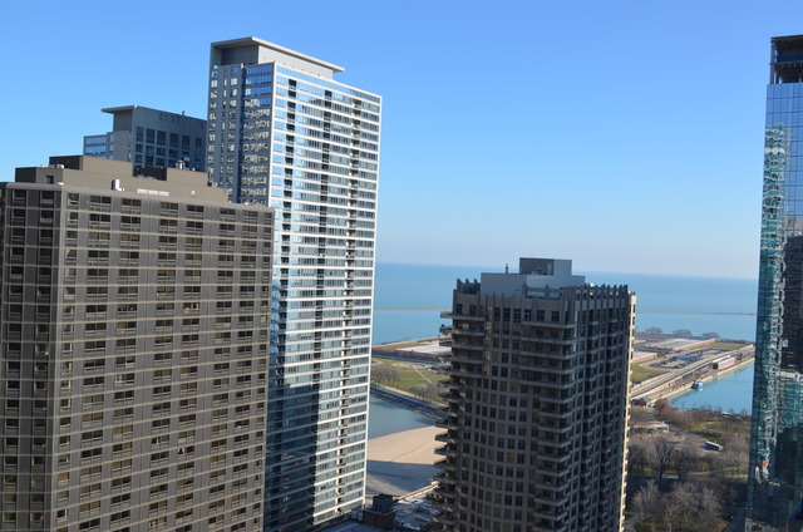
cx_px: 402
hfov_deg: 53.2
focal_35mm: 36
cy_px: 266
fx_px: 801
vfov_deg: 36.7
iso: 110
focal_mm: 24
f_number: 8
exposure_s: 1/250
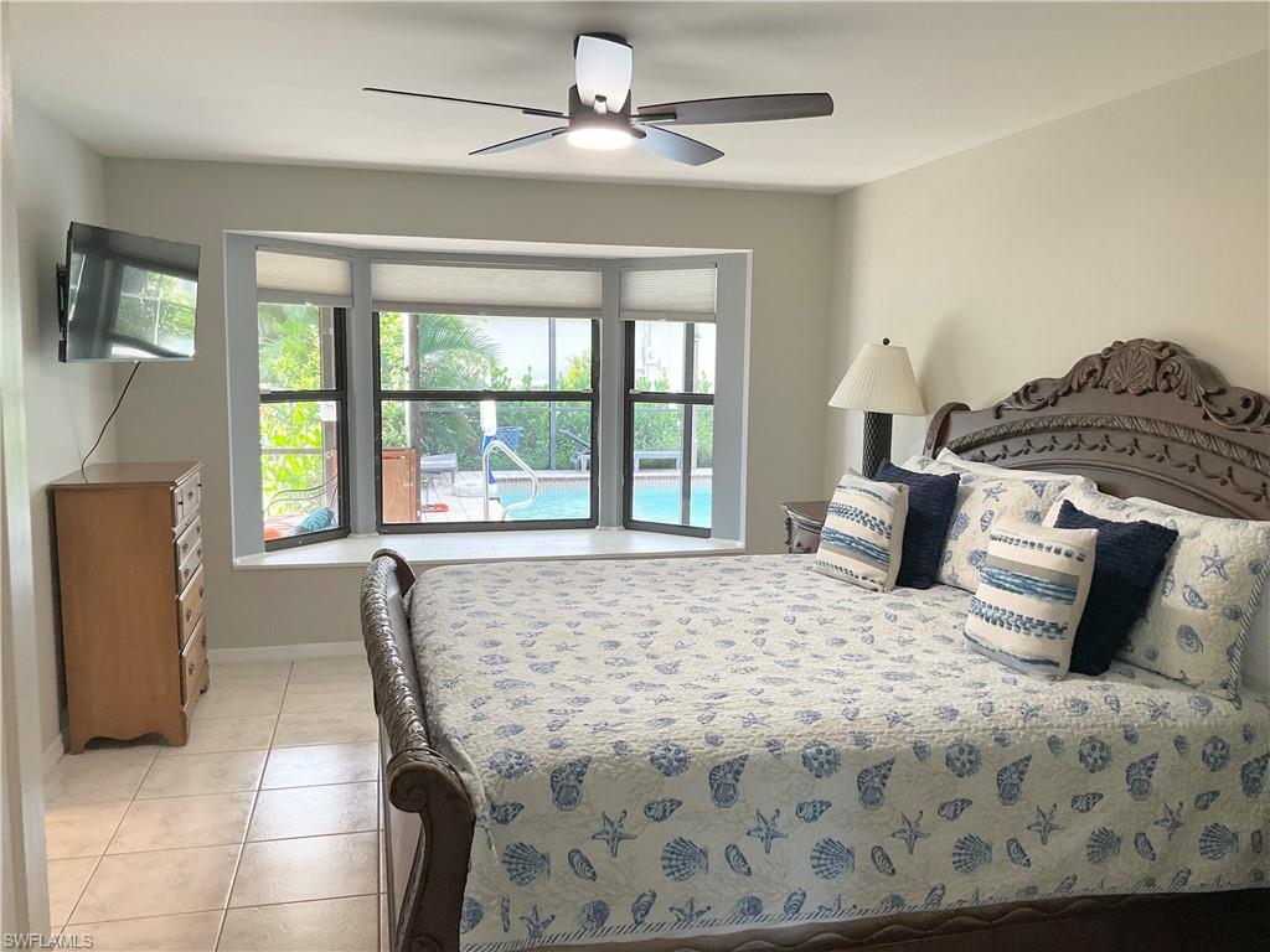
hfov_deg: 61.7
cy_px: 476
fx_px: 1064
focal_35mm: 29
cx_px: 635
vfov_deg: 48.2
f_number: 1.8
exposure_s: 1/60
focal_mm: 3
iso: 64
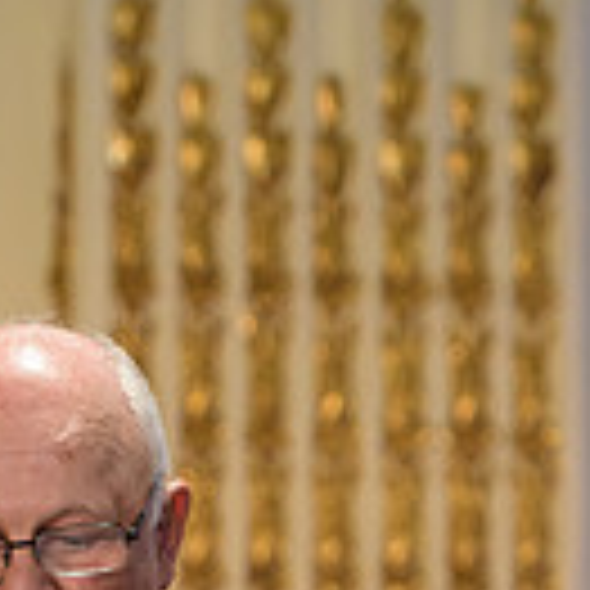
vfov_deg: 3.1
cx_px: 50
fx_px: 10876
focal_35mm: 564
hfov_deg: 3.1
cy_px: 651
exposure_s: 1/125
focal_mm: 150
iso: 1250
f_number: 3.2
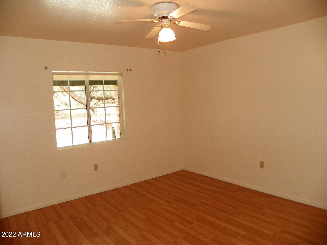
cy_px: 122
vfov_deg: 53.1
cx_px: 164
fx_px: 246
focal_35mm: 26
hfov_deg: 67.3
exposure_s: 1/30
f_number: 2.8
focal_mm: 4.6
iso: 100
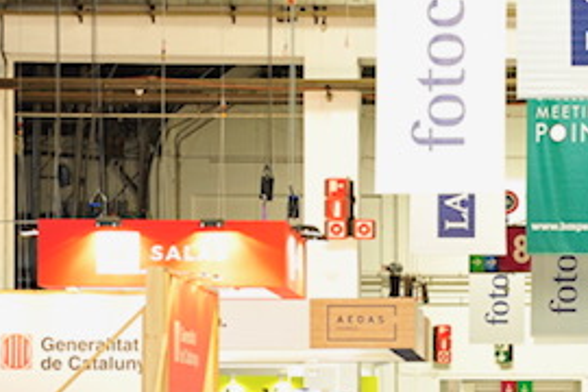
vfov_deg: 9.3
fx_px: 2401
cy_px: 392
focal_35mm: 147
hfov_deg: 13.9
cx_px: 501
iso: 800
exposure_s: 1/60
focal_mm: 62
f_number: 5
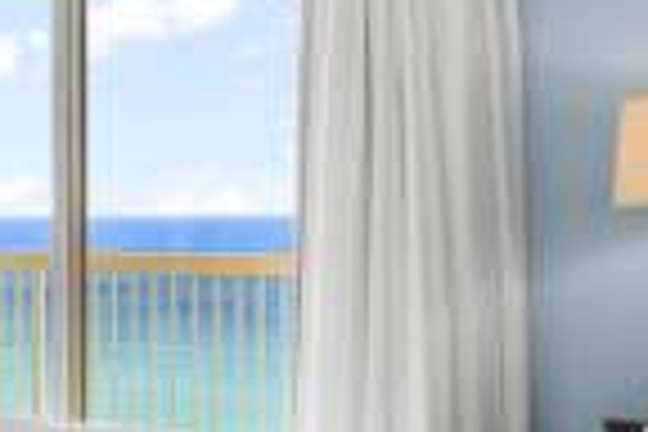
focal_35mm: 50
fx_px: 900
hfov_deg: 31.7
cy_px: 232
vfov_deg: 27.0
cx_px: -166
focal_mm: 10
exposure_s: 1/10
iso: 400
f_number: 9
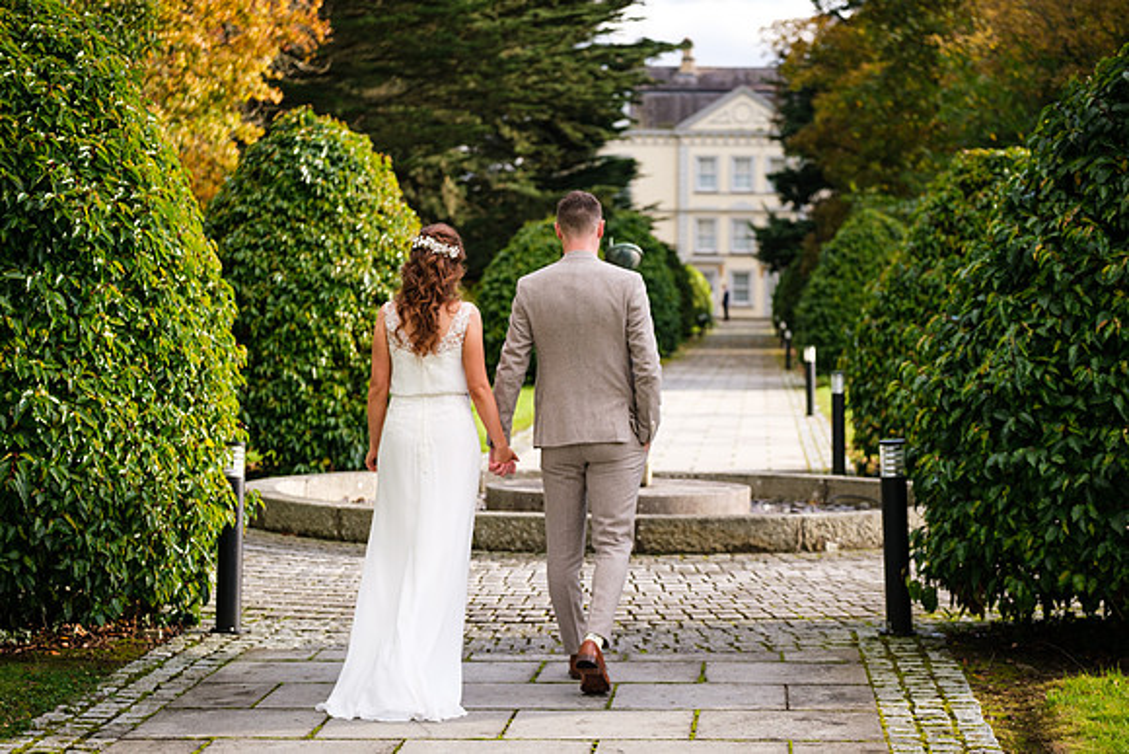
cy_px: 382
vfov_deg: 16.9
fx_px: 2536
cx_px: 579
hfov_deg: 25.1
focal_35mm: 81
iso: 250
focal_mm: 50
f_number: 2.8
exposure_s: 1/1000
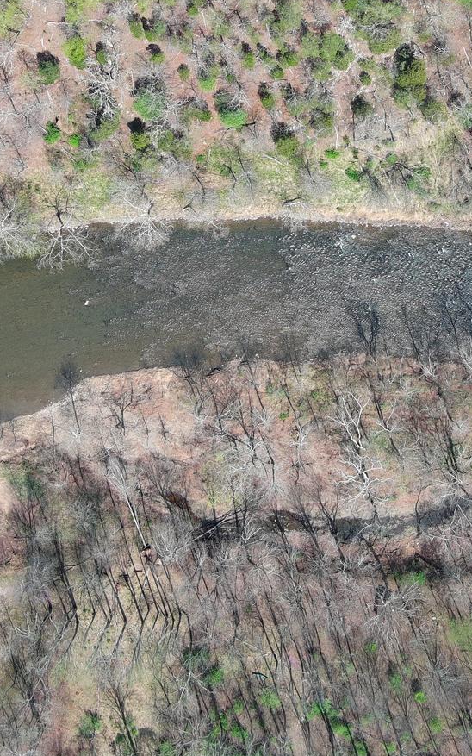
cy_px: 222
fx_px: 1420
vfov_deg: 29.5
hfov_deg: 18.8
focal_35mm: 69
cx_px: 289
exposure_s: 1/637
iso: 100
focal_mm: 10.57
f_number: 2.8
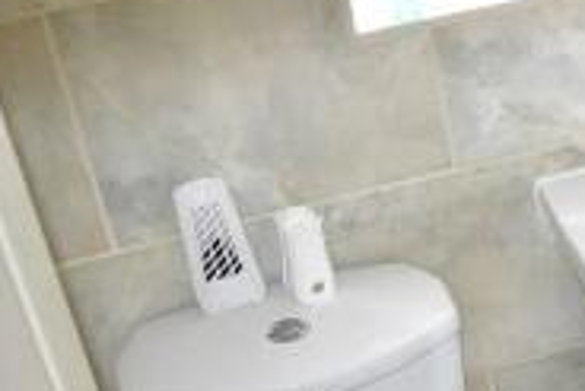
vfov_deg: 14.2
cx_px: 959
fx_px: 1561
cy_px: 291
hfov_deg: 18.1
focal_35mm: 96
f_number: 4
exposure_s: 1/200
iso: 1400
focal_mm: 18
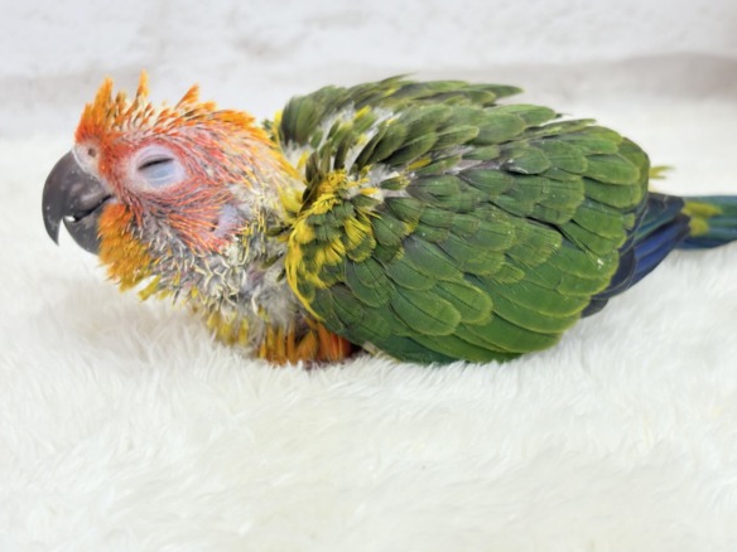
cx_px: 360
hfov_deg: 33.8
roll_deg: -0.9
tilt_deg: -20.1
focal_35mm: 57
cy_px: 300
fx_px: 1214
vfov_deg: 25.6
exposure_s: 1/50
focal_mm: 5.96
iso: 40
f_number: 1.6
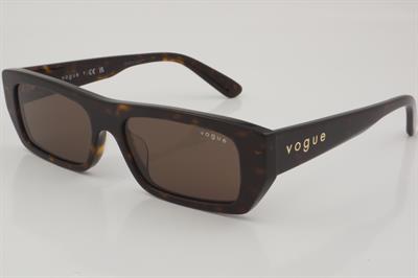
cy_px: 139
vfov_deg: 18.2
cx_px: 209
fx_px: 870
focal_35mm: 75
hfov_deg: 27.0
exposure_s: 1/3
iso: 100
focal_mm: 50
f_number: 32
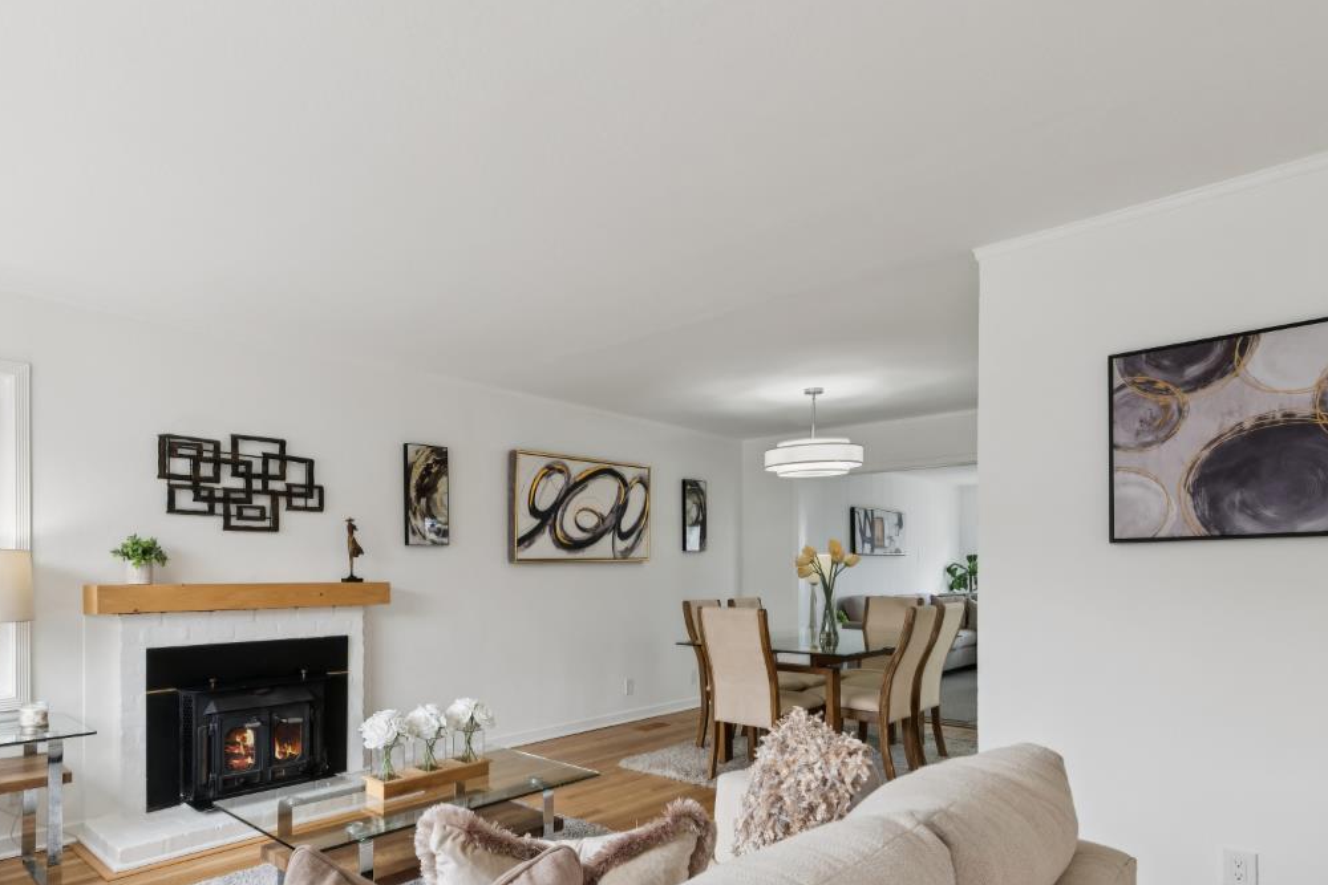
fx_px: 775
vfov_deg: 58.1
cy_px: 594
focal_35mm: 21
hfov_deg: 79.3
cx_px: 477
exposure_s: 1/15
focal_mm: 14
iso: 100
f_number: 11
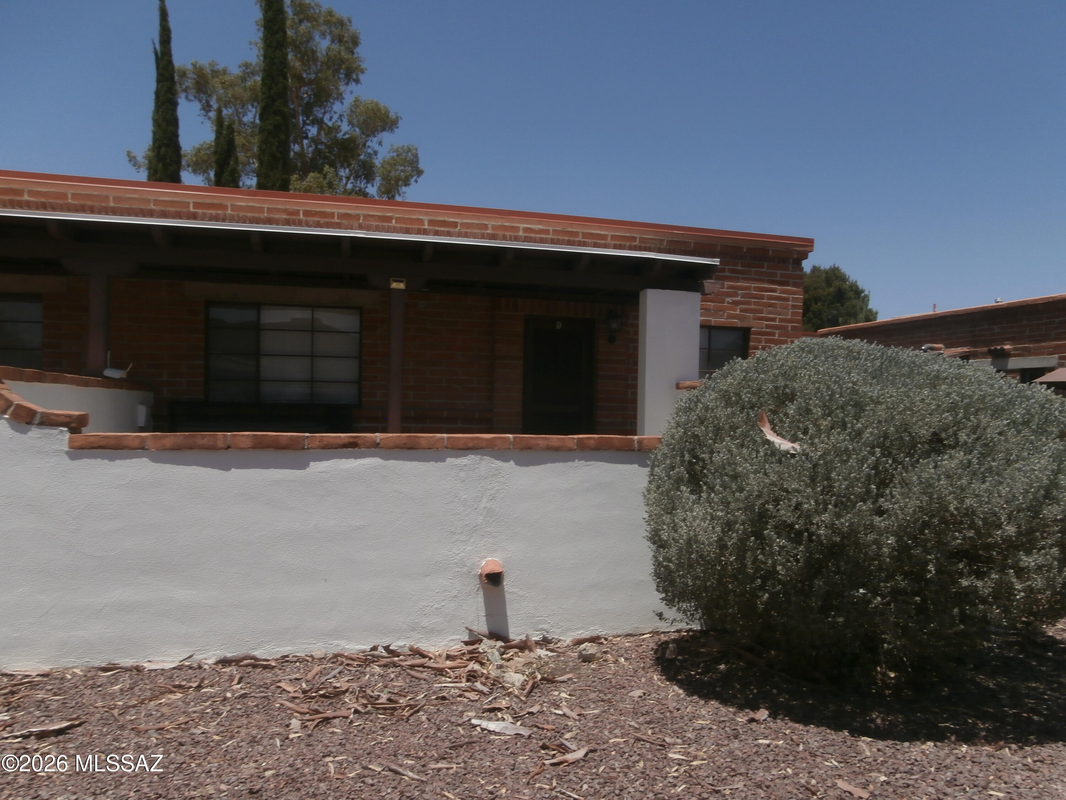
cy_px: 400
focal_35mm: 24
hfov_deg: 71.6
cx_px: 533
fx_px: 739
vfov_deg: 56.8
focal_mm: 4.2
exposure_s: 1/320
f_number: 7.9
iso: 100
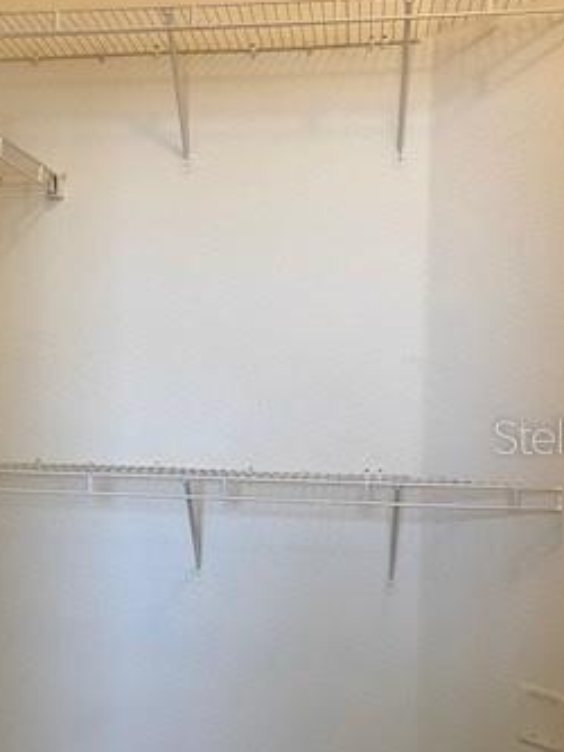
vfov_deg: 38.1
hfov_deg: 28.8
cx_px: 165
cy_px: 436
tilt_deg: -1.7
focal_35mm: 50
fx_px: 1086
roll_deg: -1.9
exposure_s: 1/60
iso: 100
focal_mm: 4.25
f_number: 1.8
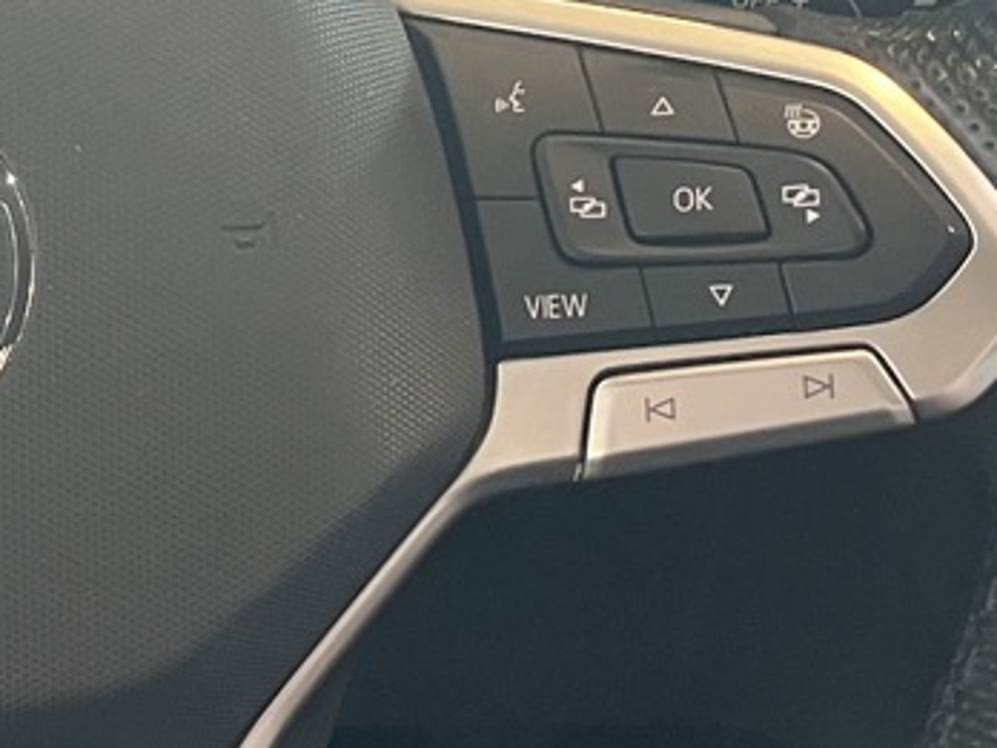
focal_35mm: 116
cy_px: 115
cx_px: 74
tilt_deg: -26.0
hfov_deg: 16.7
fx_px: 3341
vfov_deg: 12.7
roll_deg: +0.3
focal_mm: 3.99
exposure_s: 1/60
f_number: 1.8
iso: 200
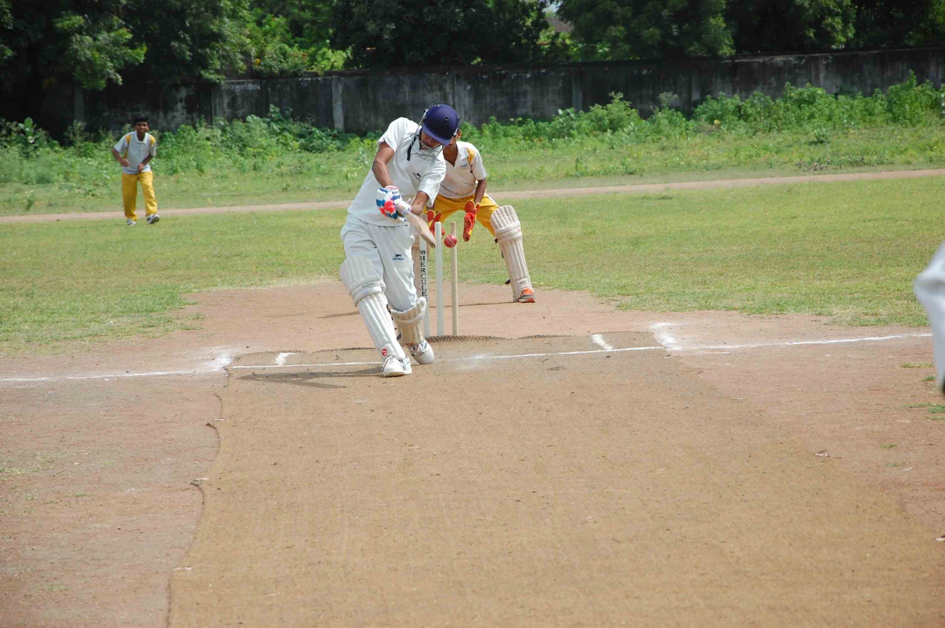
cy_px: 314
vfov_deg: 8.7
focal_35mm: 158
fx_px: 4131
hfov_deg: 13.1
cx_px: 472
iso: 400
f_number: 7.1
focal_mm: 105
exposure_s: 1/800
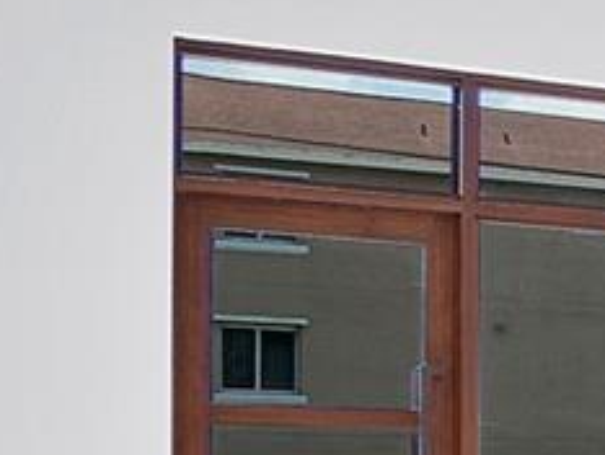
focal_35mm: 108
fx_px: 1894
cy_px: 551
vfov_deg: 13.3
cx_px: 1430
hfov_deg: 13.5
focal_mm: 11
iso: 200
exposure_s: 1/125
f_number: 6.3
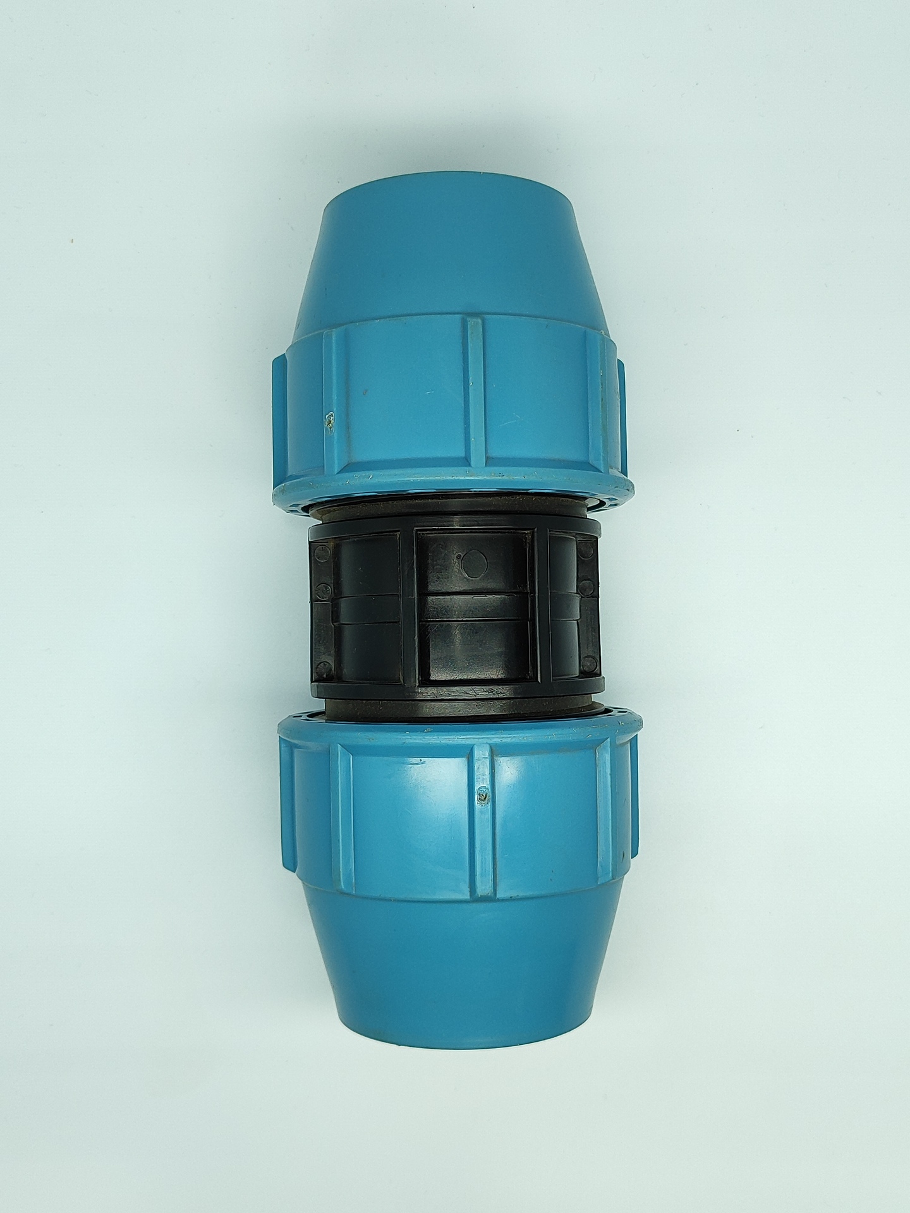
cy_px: 606
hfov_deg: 56.8
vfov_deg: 71.6
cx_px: 455
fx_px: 841
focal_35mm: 24
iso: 200
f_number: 1.89
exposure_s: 1/250
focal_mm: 5.89
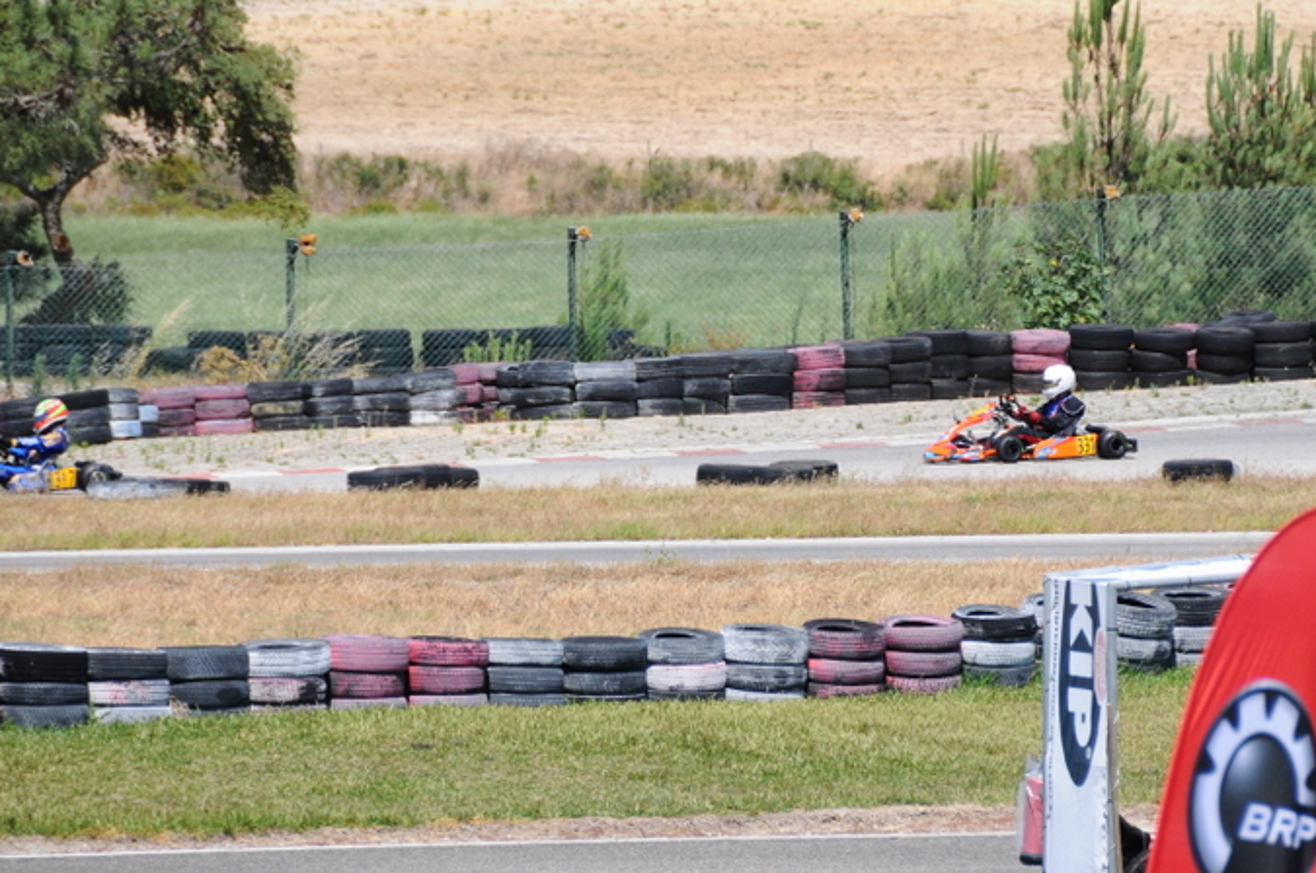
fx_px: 16609
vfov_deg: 3.0
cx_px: 737
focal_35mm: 455
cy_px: 362
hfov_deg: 4.5
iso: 400
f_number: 5.6
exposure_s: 1/1600
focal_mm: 200
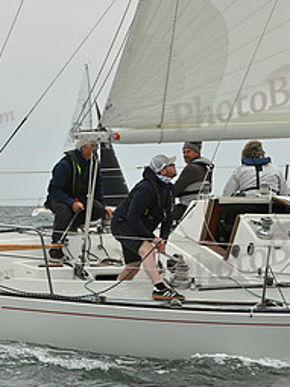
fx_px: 2202
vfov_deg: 10.0
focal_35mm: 197
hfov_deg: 7.5
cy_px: 195
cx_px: 94
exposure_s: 1/1000
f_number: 11
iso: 320
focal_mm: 90
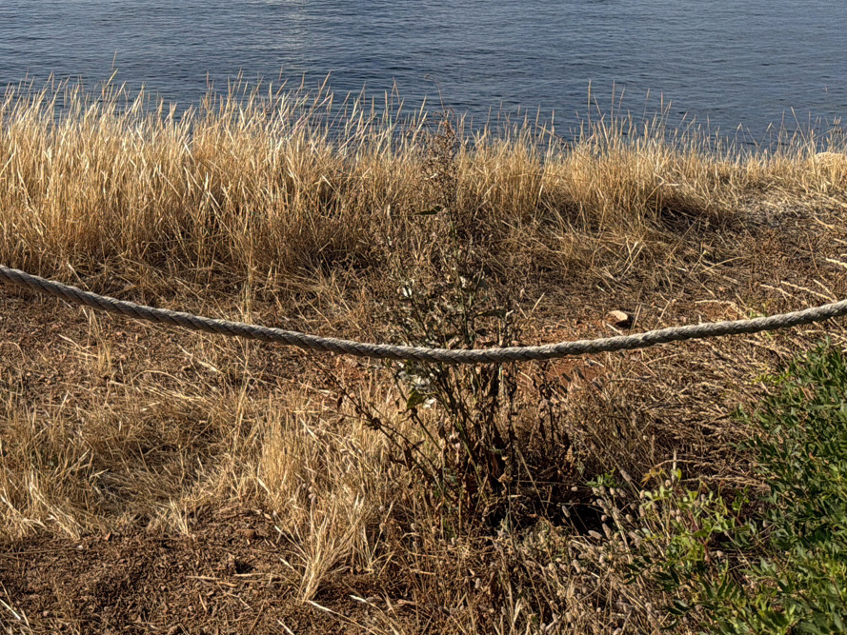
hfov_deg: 33.7
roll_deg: +0.5
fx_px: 1321
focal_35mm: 54
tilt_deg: -6.3
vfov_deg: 25.7
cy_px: 1
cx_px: 92
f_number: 1.78
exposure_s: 1/8130
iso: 80
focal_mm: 6.76
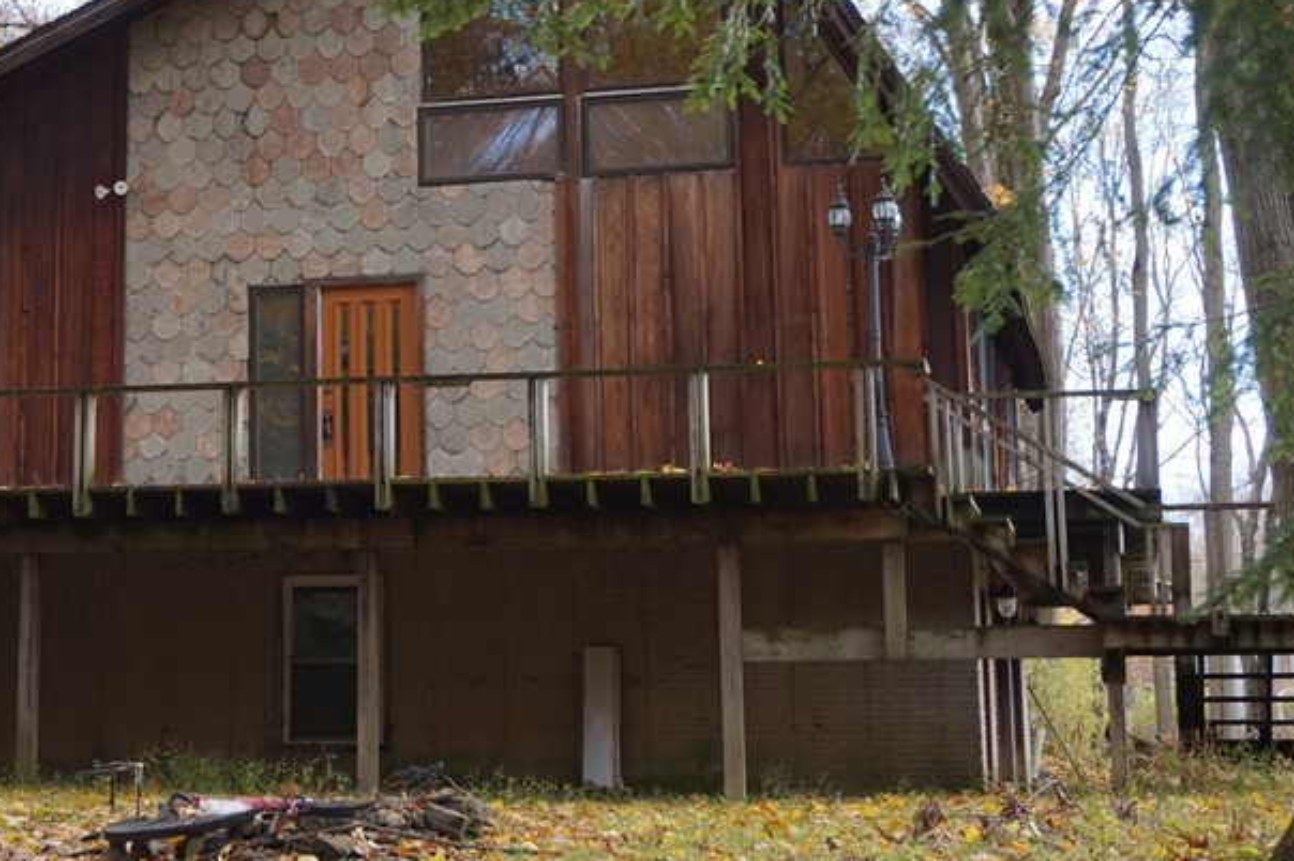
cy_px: 179
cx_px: 331
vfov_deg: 18.5
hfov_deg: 27.4
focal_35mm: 73
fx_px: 2619
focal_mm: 27
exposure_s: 1/60
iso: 100
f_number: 5
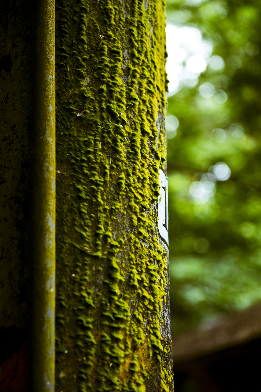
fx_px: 674
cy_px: 196
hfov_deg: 21.9
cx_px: 130
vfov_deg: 32.4
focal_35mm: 62
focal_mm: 62
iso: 220
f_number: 2.8
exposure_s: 1/60
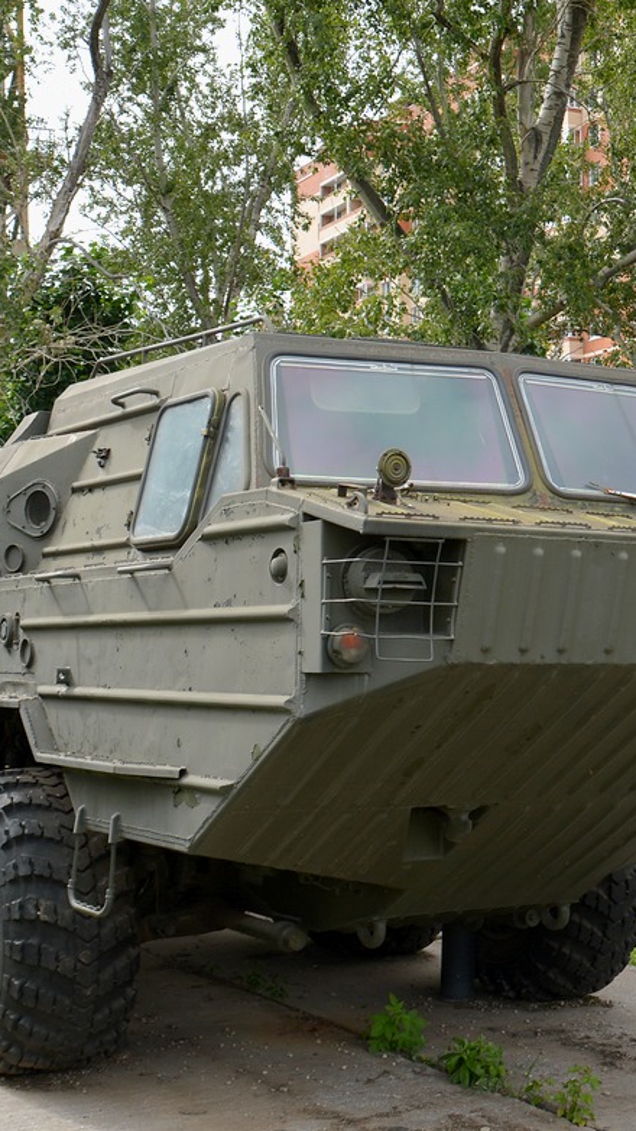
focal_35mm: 53
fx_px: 1589
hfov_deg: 22.6
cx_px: 363
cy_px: 556
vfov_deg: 39.2
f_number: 8
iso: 200
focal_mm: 22
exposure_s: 1/250
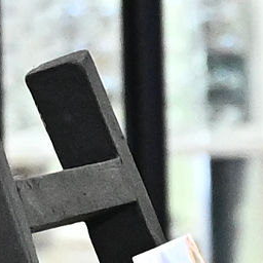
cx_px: 1025
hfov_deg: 2.7
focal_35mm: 627
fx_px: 5390
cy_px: 477
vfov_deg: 2.8
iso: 2500
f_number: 4
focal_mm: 43
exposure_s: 1/200
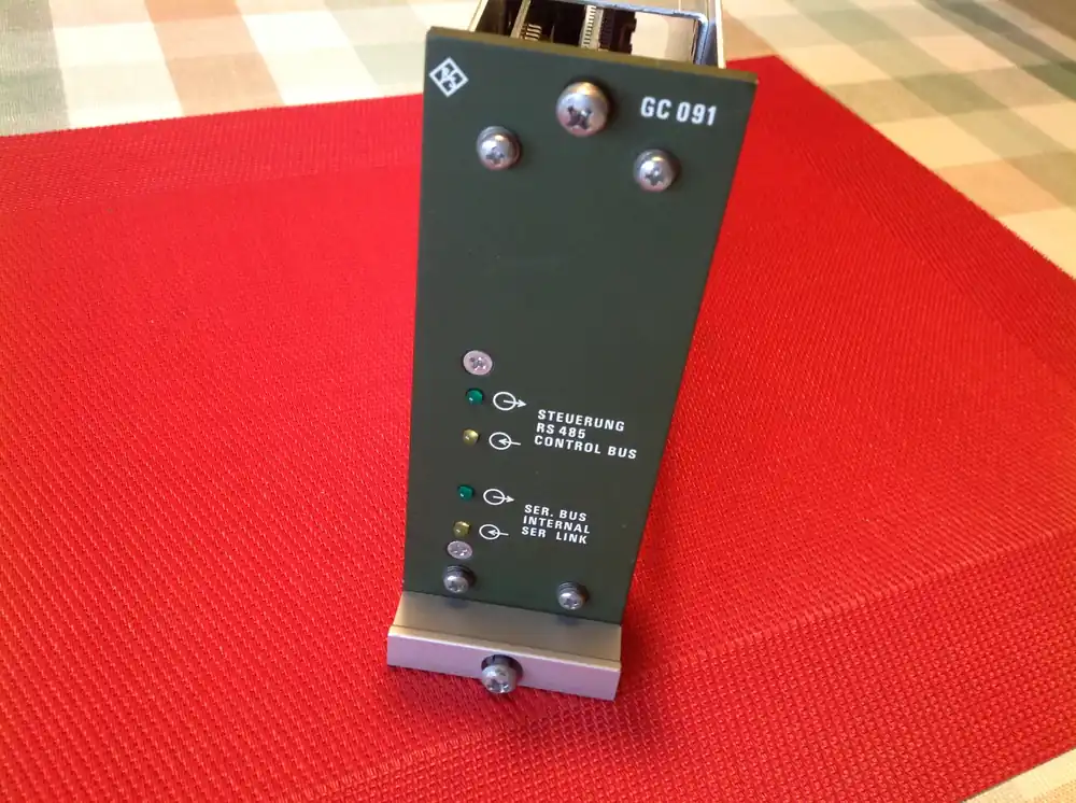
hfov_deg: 52.7
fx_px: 1086
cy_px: 402
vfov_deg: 40.6
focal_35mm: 35
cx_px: 538
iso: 125
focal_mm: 4.28
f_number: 2.4
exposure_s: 1/17
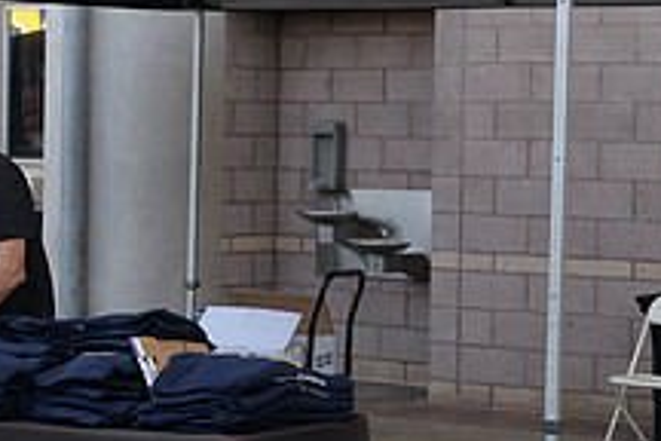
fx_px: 2368
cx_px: 168
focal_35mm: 129
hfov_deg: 15.8
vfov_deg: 10.6
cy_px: 194
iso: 640
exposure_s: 1/500
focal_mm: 48
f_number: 4.5
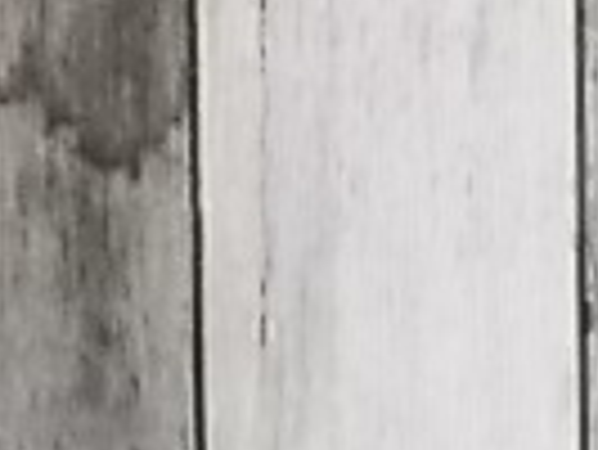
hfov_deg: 6.1
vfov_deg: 4.6
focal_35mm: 317
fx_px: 5481
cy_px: 936
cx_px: 1178
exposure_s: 1/25
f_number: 5.3
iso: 800
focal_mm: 11.8
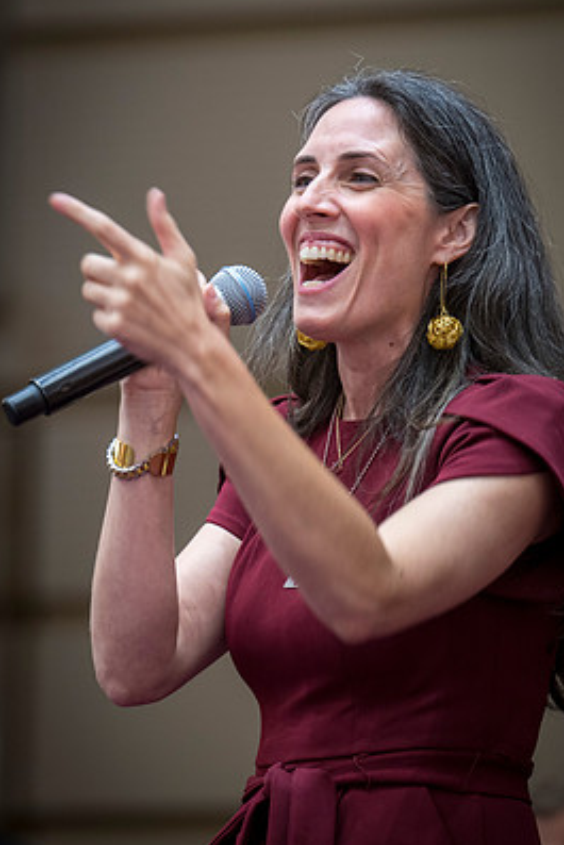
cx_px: 53
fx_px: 7982
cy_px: 400
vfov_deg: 6.1
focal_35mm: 340
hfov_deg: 4.0
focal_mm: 200
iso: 800
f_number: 2.8
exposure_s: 1/90
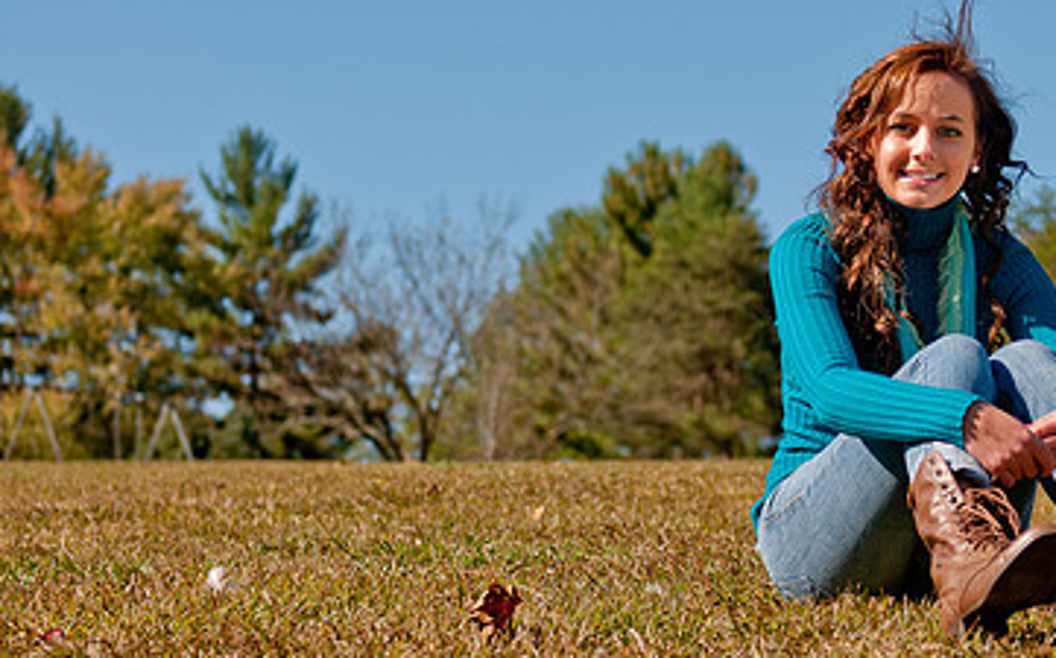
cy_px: 238
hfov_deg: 19.2
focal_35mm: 108
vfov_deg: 12.1
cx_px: 690
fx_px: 3106
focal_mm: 44
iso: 200
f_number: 3.2
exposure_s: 1/1600
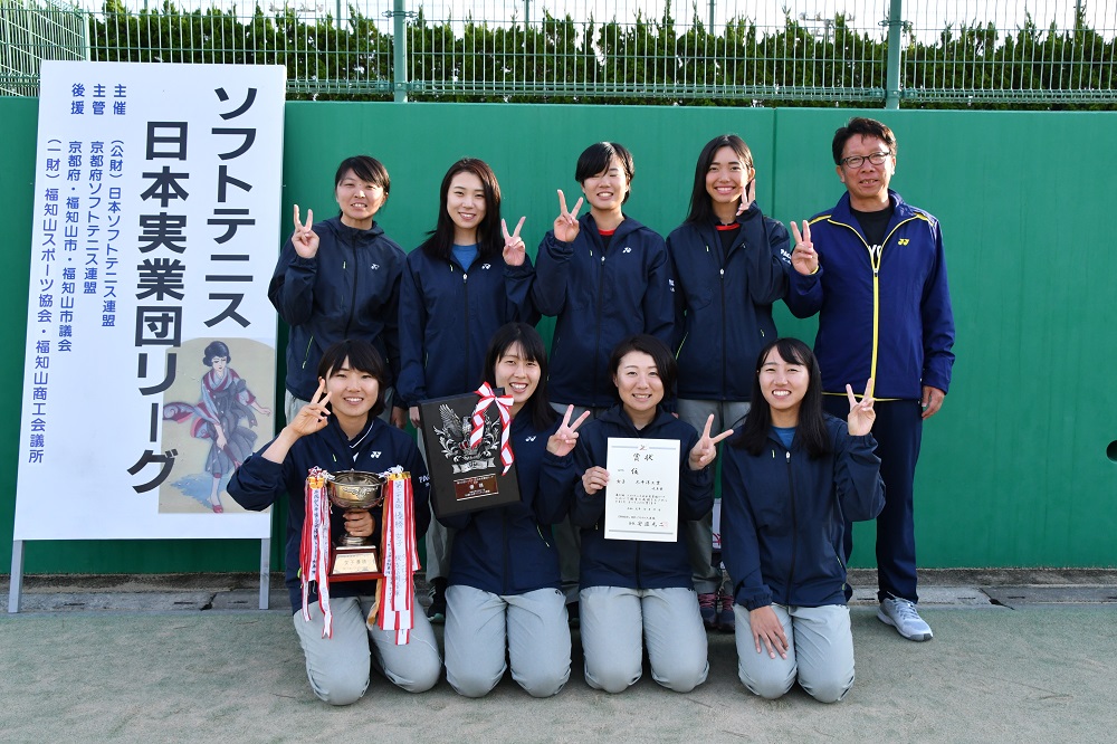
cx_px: 558
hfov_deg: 57.2
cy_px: 372
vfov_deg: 39.9
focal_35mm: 33
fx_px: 1024
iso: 1000
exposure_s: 1/400
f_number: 10
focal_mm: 22
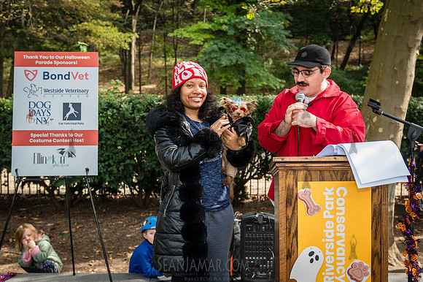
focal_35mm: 44
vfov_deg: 30.4
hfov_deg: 44.4
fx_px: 518
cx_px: 205
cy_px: 141
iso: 1000
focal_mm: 42
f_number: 4
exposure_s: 1/1000
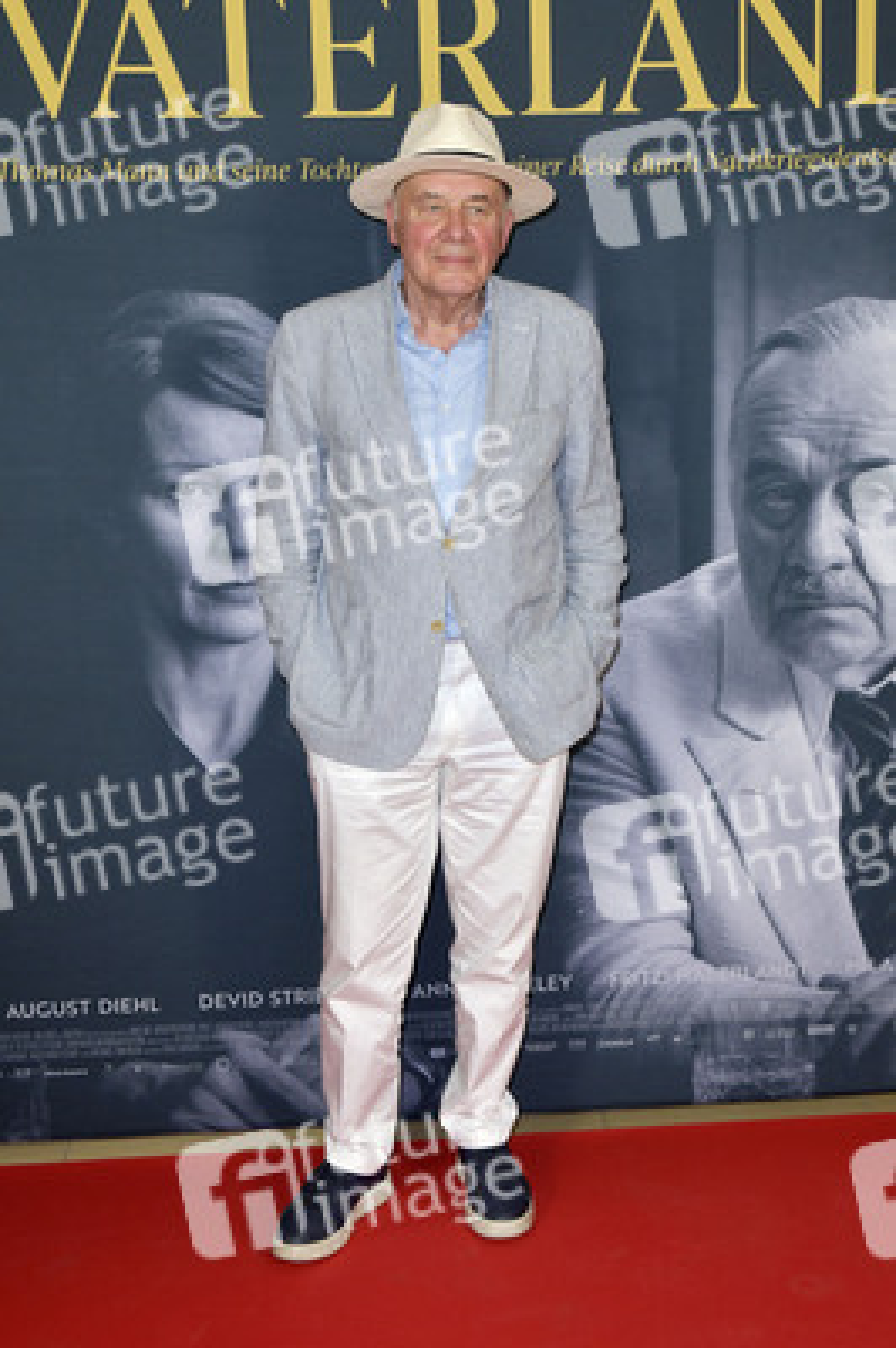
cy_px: 674
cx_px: 448
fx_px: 1421
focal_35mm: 38
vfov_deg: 50.7
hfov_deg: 35.0
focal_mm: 38
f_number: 7.1
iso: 640
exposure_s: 1/250
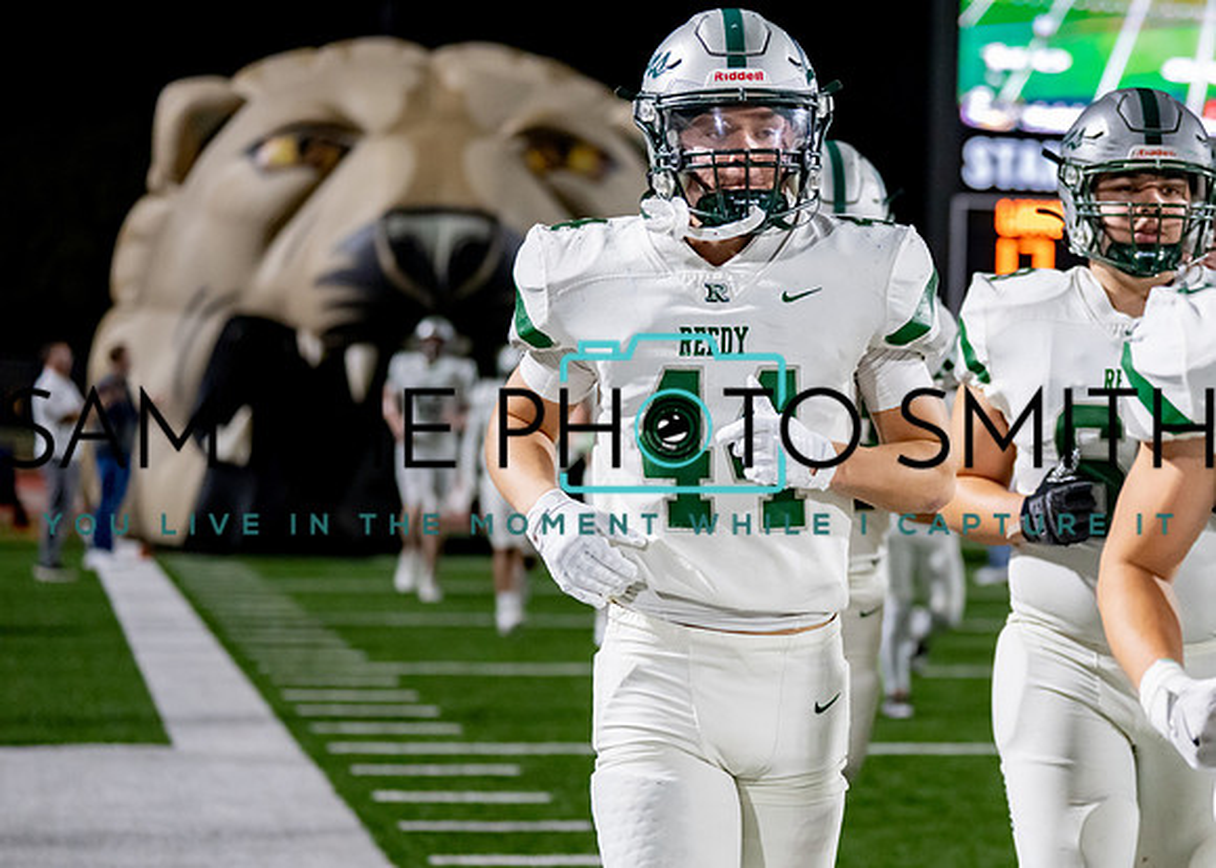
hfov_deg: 19.3
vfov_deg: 13.9
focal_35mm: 103
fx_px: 3566
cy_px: 508
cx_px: 830
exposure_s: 1/1250
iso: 4000
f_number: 2.8
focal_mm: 75
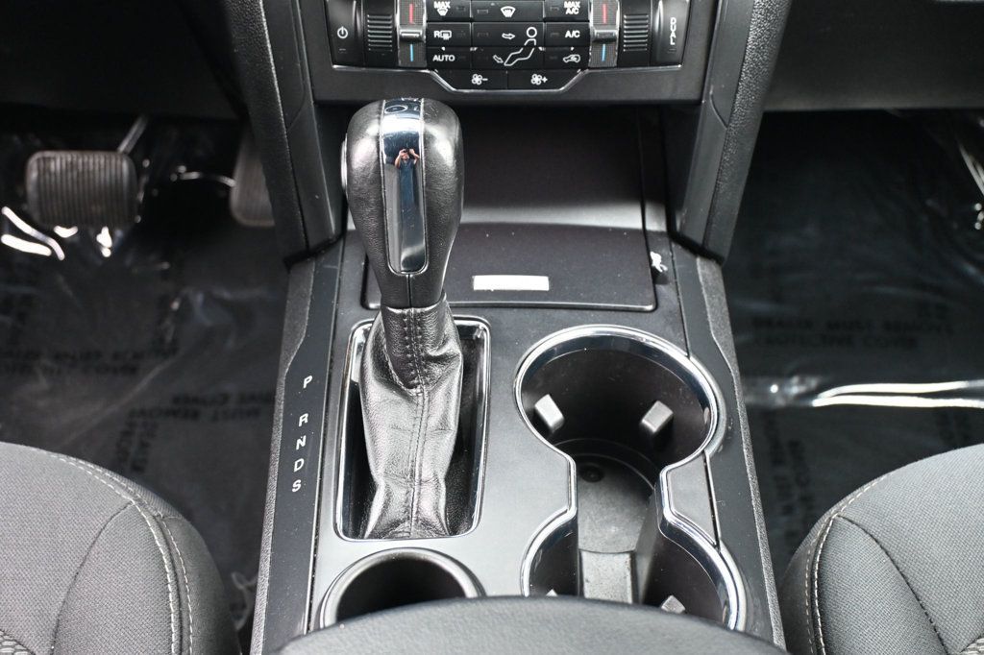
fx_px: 1250
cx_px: 492
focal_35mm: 46
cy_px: 328
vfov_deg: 29.4
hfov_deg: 43.0
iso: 2500
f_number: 4.8
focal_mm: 30.5
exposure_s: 1/125
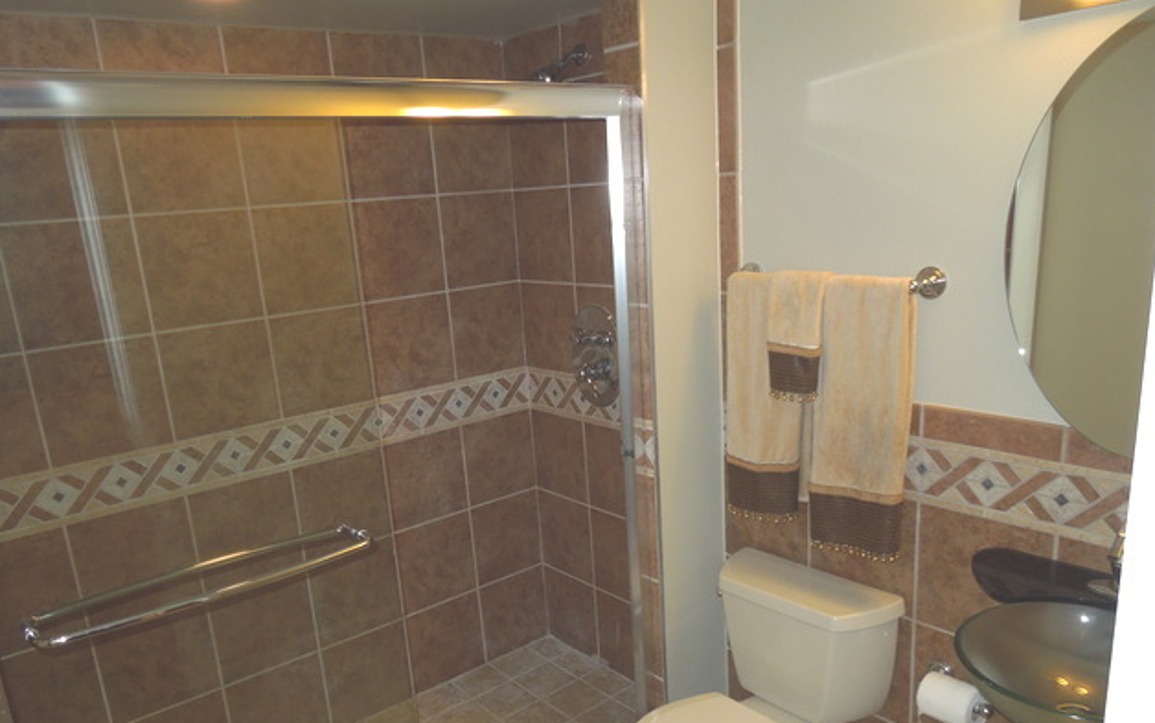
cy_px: 440
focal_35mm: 27
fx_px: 850
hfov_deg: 68.4
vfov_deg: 45.8
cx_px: 576
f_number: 3.3
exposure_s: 1/30
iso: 200
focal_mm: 4.5
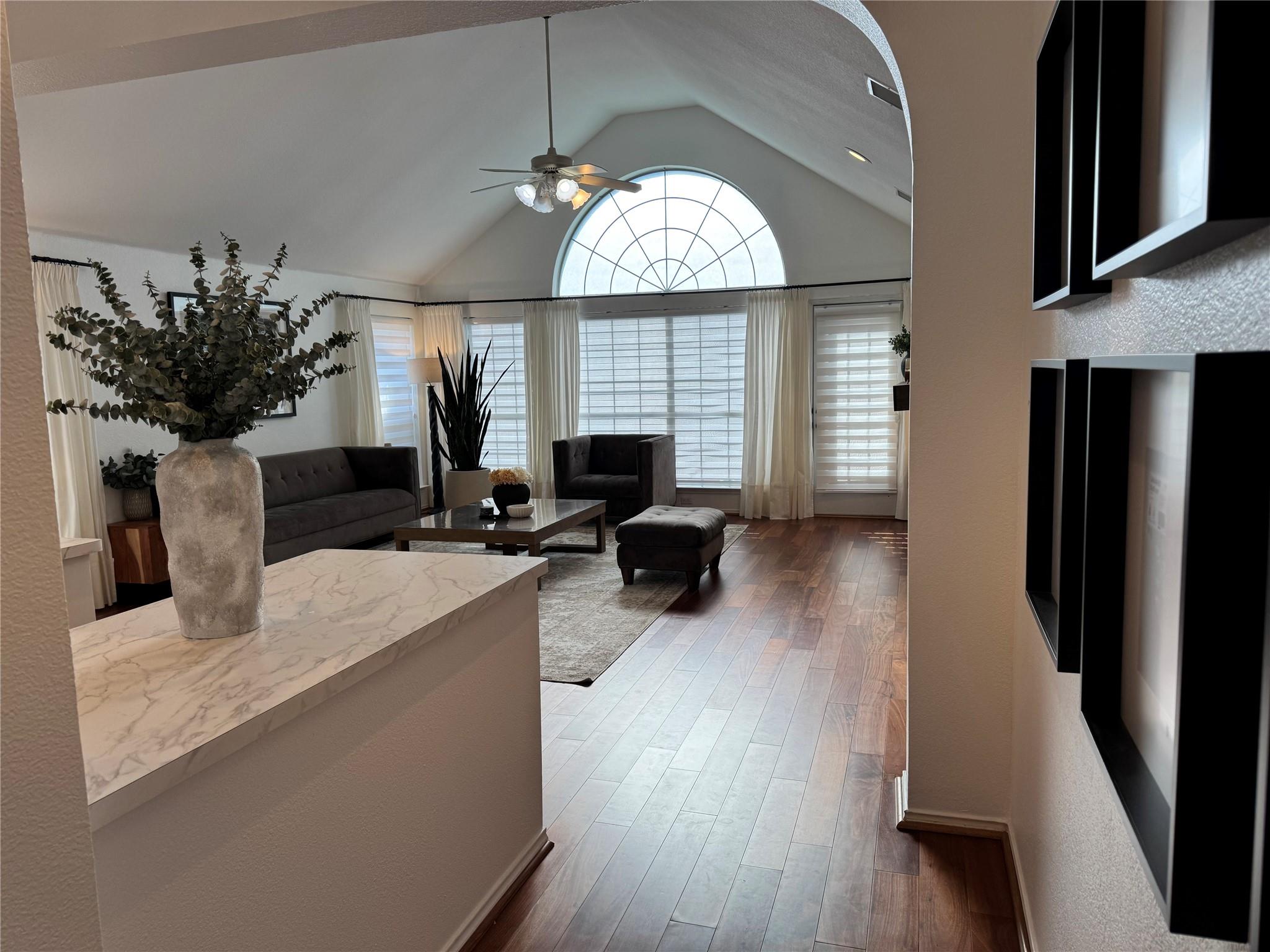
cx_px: 635
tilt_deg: -6.6
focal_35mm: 24
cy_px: 476
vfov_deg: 56.8
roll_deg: +1.4
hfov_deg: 71.6
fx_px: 881
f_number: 1.78
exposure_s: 1/236
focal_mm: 6.76
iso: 64
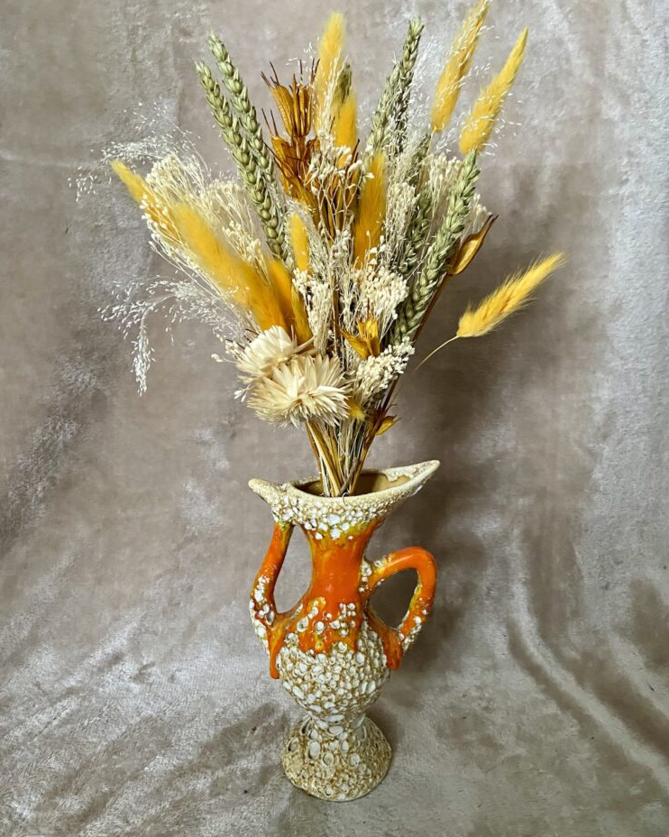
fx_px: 693
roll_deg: -0.3
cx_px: 334
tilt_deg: -19.2
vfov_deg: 62.2
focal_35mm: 28
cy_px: 424
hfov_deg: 51.5
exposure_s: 1/30
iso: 640
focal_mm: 4.25
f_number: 1.8
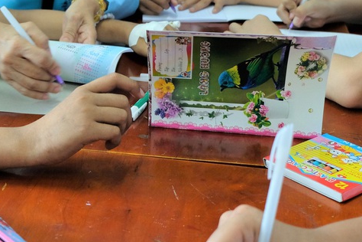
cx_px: 116
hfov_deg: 27.9
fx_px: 724
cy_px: -3
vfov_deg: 18.4
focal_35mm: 72
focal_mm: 20.5
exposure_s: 1/52
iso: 800
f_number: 3.2
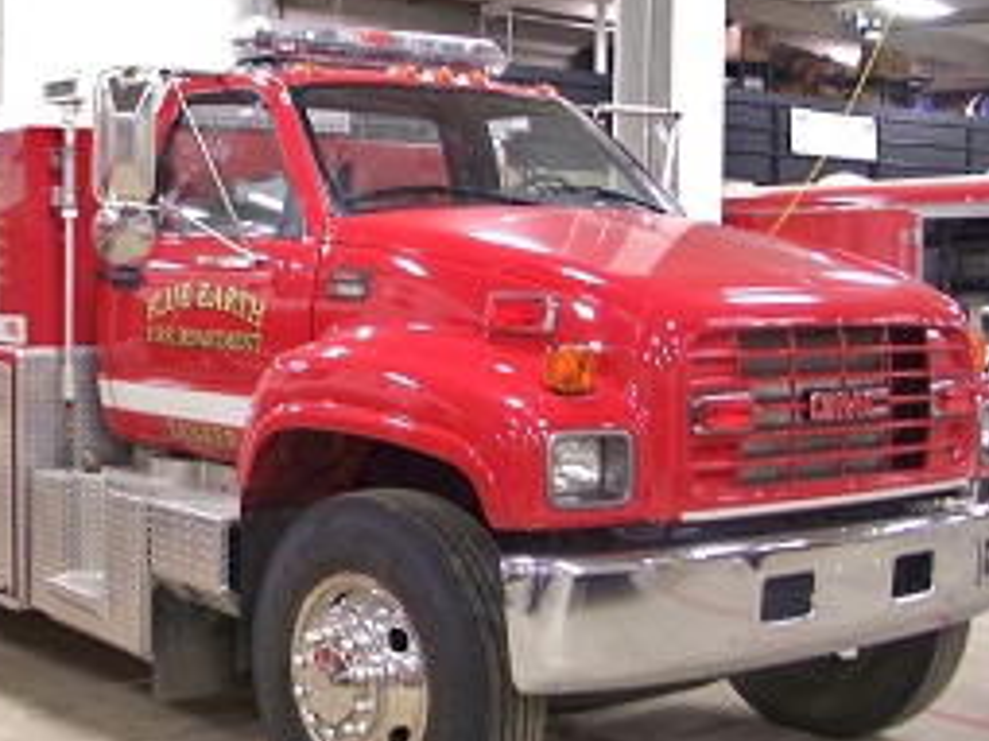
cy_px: 396
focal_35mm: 58
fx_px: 1656
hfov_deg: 32.8
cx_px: 283
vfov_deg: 25.2
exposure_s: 1/20
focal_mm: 7.8
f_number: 2.8
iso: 200
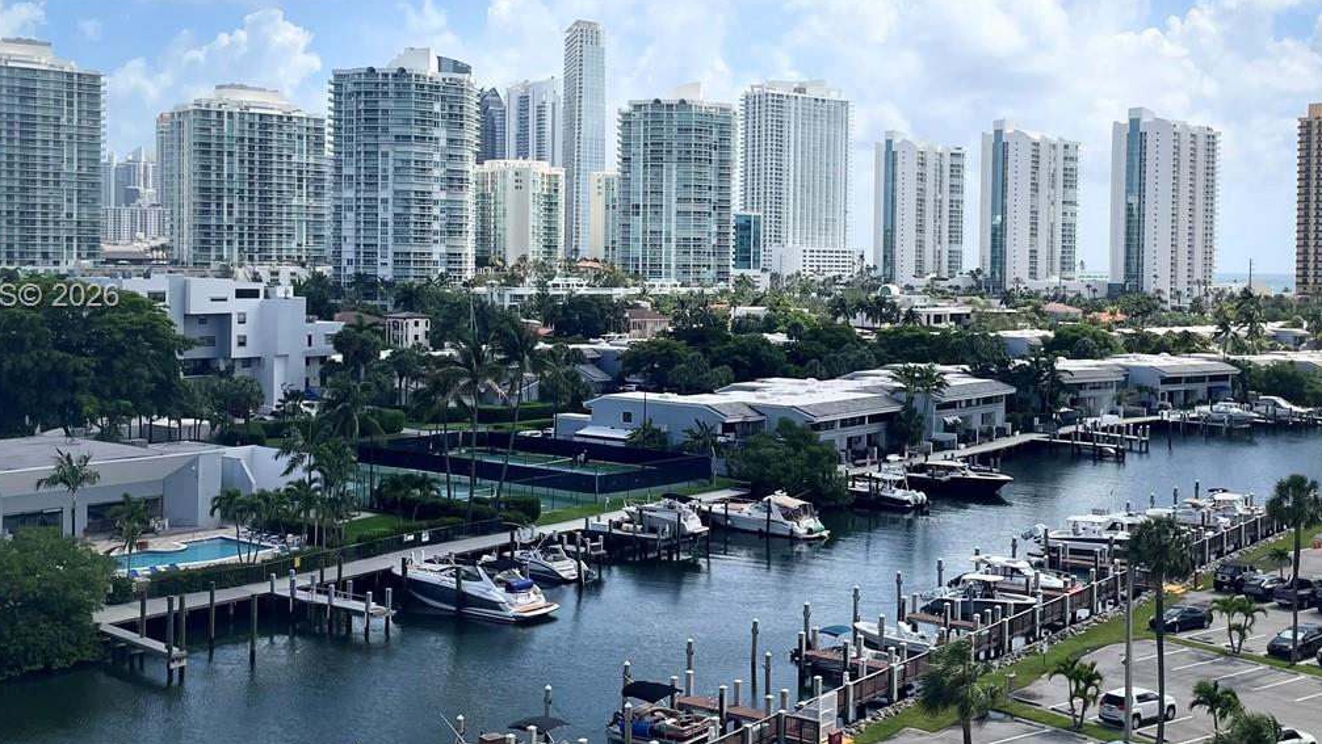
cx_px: 761
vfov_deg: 26.5
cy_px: 298
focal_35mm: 45
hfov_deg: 45.3
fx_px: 1578
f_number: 1.6
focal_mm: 4.2
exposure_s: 1/7299
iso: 50
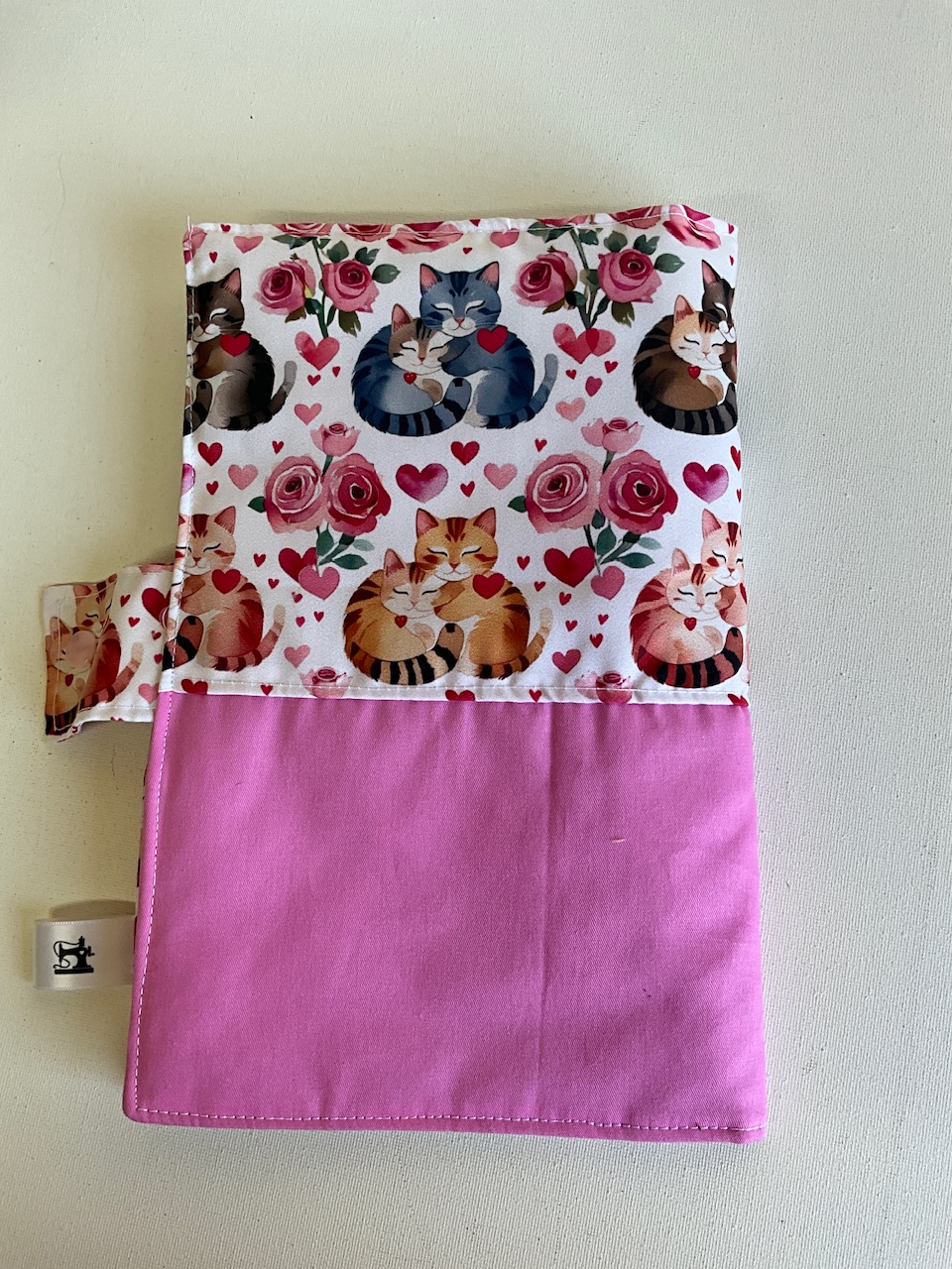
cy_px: 634
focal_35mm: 29
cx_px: 476
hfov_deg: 48.2
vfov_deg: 61.7
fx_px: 1063
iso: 25
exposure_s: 1/100
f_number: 1.8
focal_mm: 3
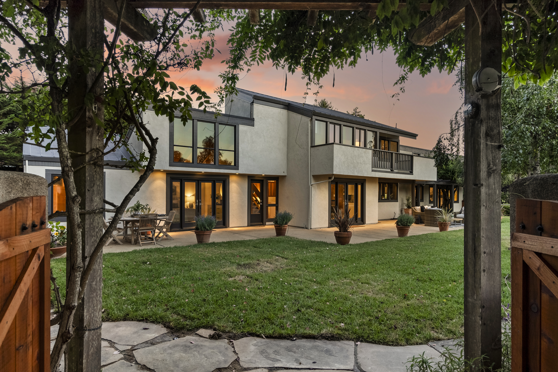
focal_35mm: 20
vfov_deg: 62.0
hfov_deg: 83.9
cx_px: 279
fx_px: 310
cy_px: 186
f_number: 8
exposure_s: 1/4
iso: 100
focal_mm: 20
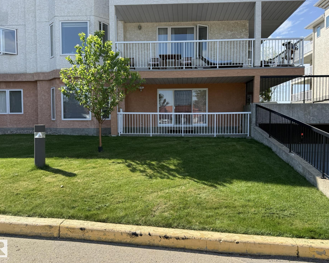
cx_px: 172
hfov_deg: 66.0
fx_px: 253
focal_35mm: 26
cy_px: 127
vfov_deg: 54.9
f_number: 1.78
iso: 80
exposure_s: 1/2110
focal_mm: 6.76
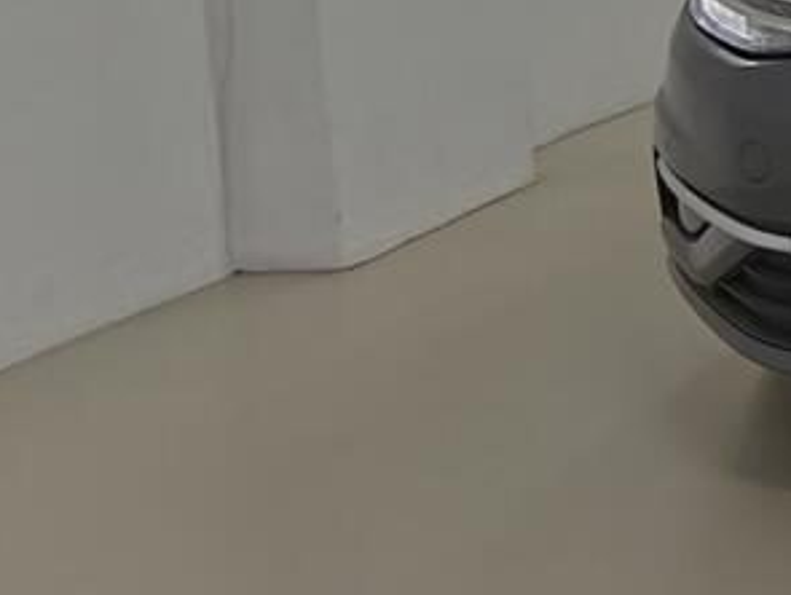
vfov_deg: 21.4
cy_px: -64
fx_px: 1487
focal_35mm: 65
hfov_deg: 22.8
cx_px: 1255
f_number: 2.2
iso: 160
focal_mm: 1.65
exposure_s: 1/33.3
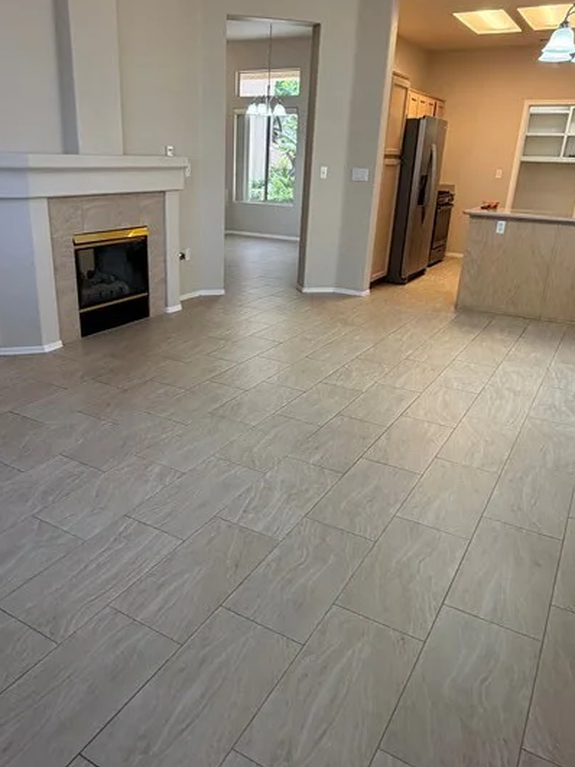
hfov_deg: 51.2
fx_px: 598
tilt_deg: -21.8
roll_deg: -1.7
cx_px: 250
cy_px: 397
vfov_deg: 65.3
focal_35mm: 27
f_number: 2.2
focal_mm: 2.22
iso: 200
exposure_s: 1/120
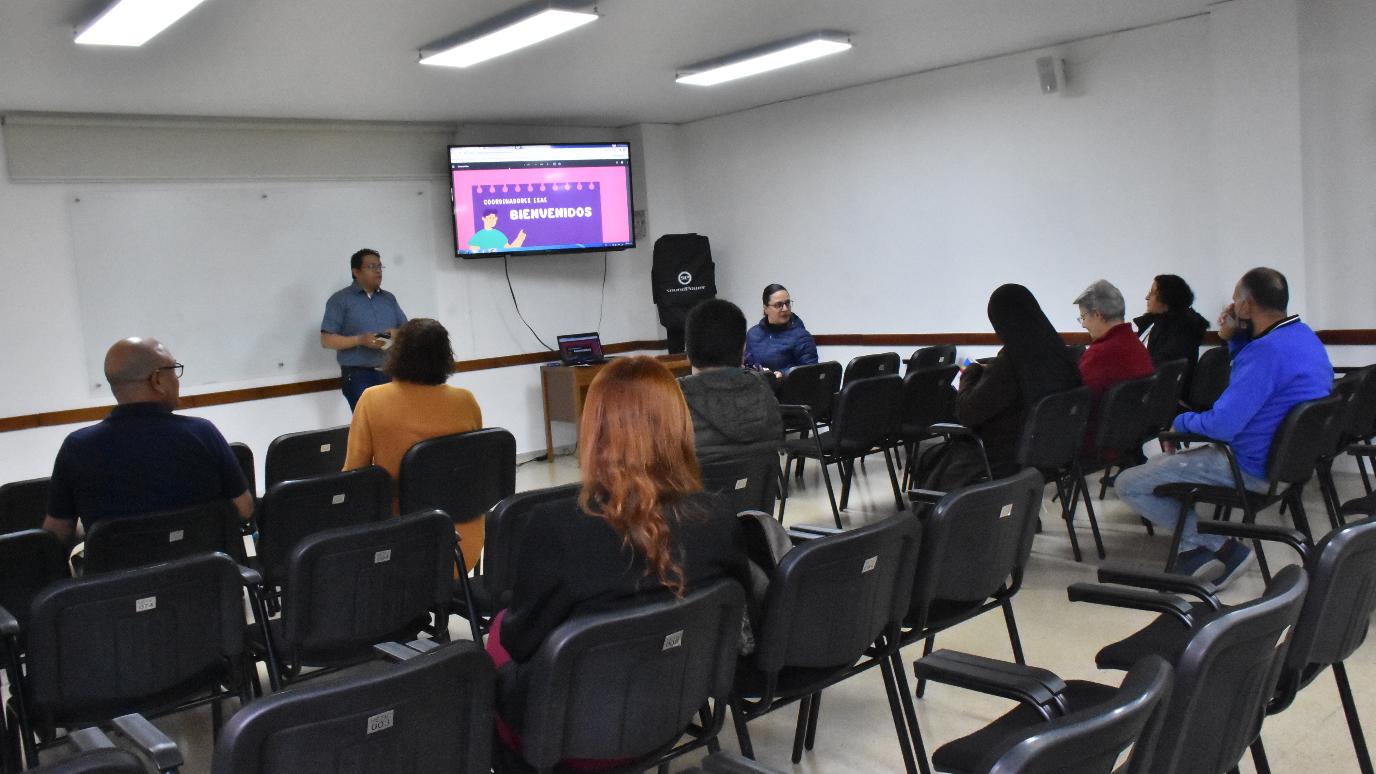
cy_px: 374
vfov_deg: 36.7
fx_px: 1168
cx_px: 699
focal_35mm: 32
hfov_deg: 61.0
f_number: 14
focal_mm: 20
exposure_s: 1/50
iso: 4500
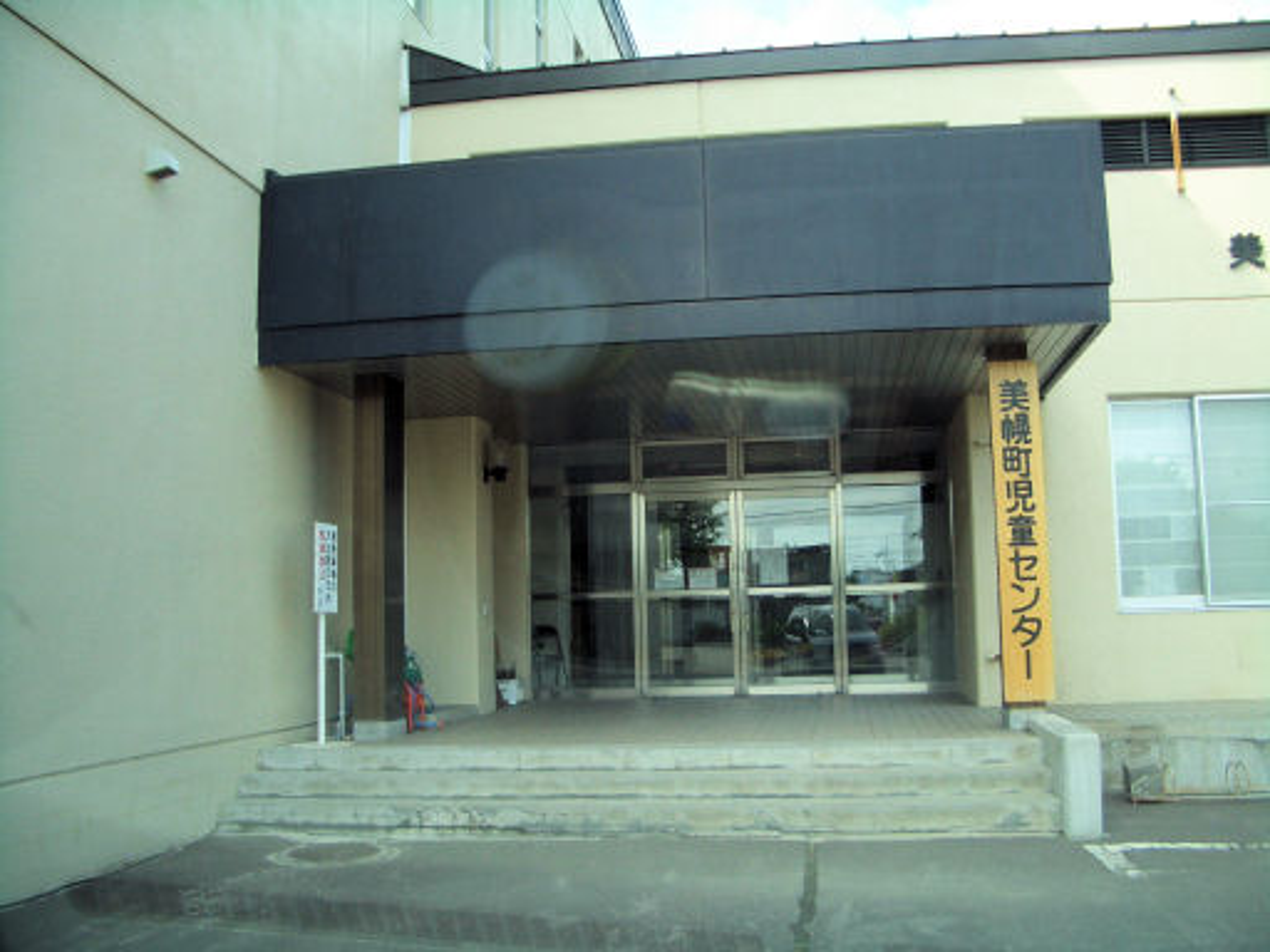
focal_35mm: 35
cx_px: 635
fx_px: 1284
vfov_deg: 40.7
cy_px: 476
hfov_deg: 52.6
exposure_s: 1/400
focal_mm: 5.8
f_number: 2.6
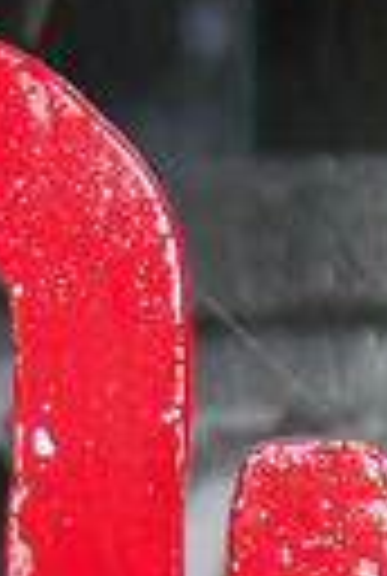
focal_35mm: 841
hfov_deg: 1.6
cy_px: 850
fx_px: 13487
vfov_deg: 2.4
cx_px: 86
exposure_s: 1/100
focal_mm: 80
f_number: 5.6
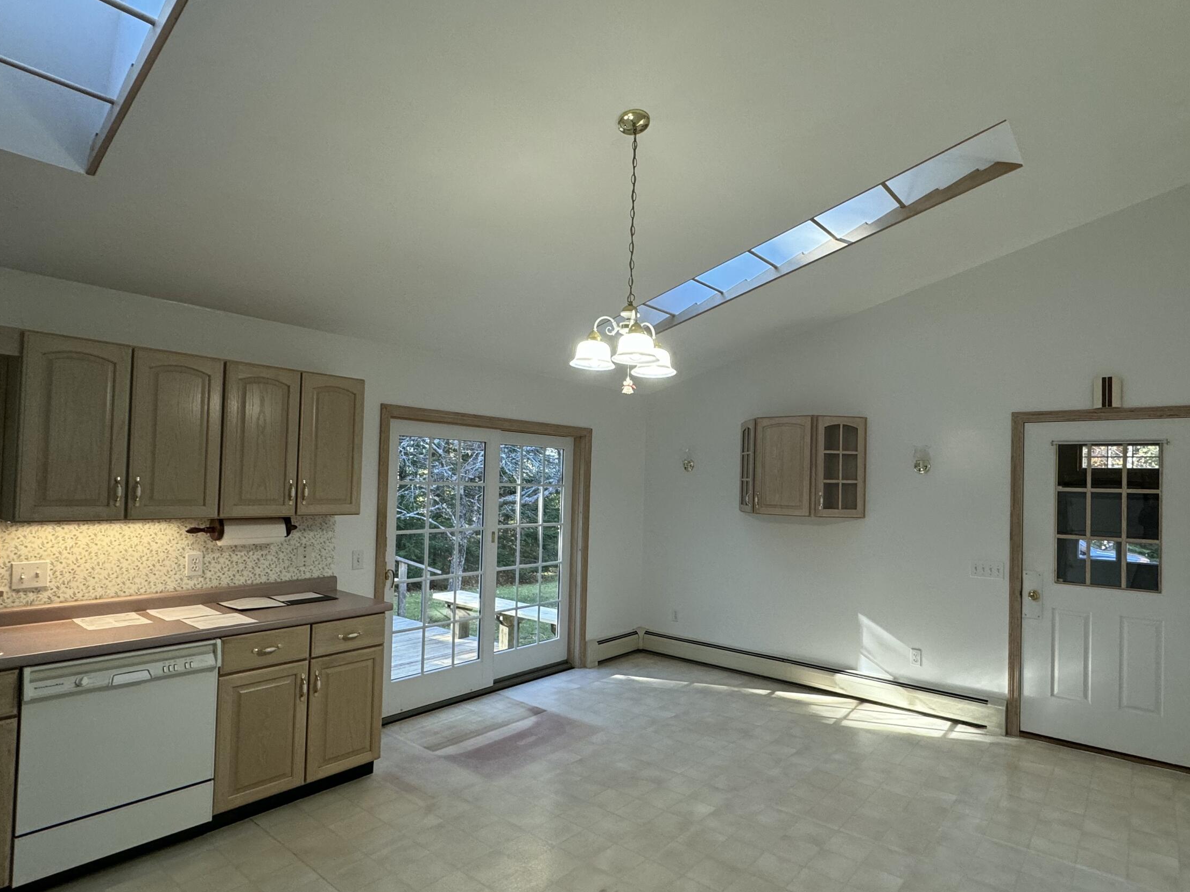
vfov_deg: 68.6
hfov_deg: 84.2
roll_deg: -1.5
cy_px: 472
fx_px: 653
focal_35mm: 19
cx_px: 673
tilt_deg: +1.6
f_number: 2.2
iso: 160
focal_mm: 2.22
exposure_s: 1/120
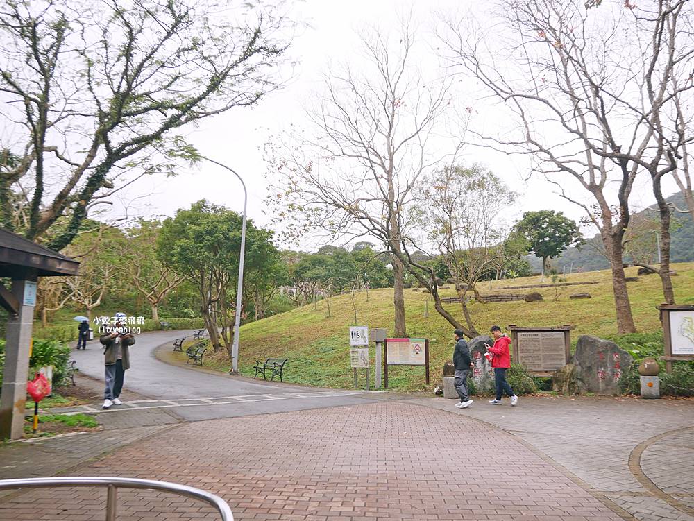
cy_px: 260
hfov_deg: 56.8
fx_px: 642
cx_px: 347
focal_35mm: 32
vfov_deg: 44.2
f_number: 3.9
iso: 200
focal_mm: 16
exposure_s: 1/160
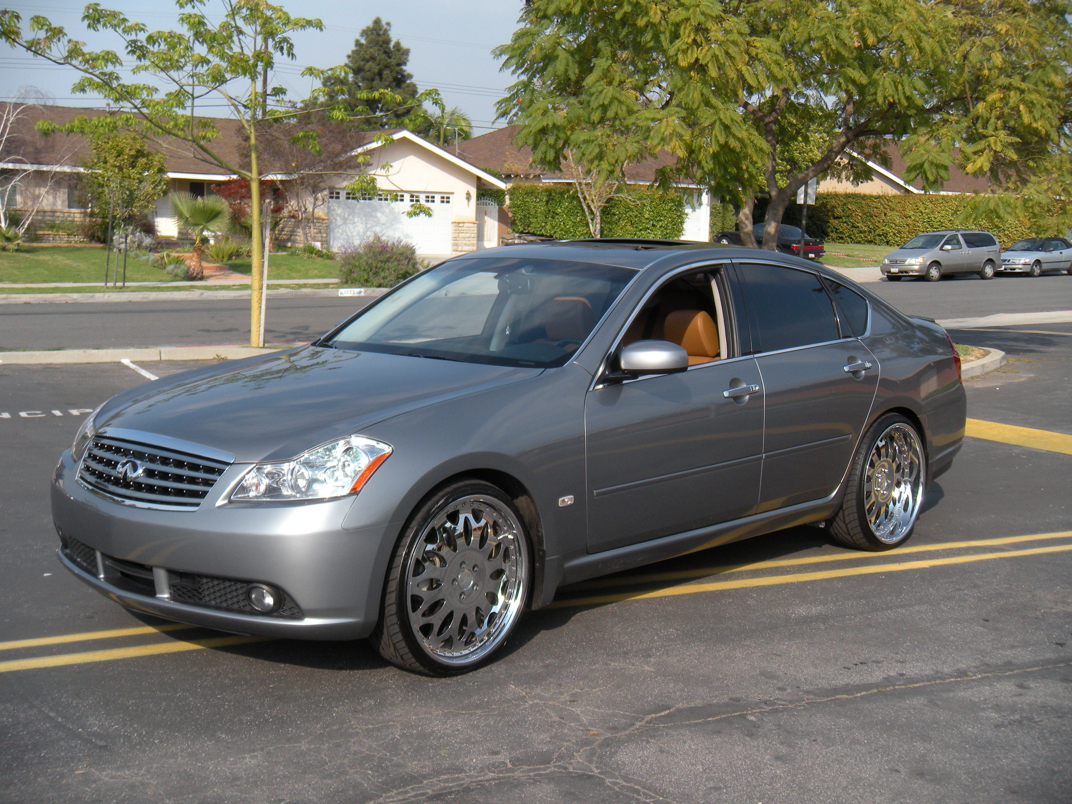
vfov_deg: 29.7
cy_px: 402
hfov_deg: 38.9
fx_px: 1517
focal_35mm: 49
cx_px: 536
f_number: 4.1
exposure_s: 1/470
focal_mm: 8.2
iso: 64
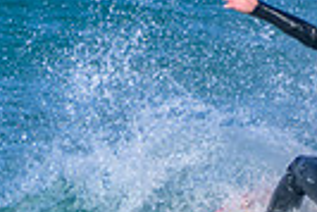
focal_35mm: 4016
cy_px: 433
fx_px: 35401
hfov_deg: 0.5
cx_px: 563
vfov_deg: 0.3
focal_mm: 800
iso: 1100
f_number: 11
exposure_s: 1/2000
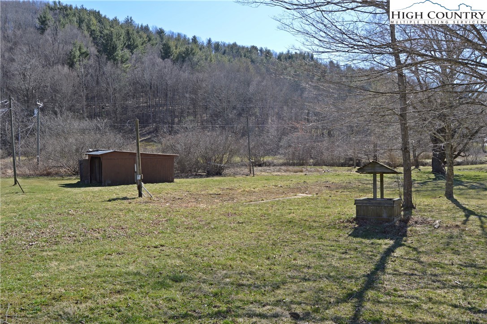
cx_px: 244
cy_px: 162
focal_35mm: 27
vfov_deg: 47.8
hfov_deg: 67.4
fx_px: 365
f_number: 7.1
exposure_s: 1/200
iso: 100
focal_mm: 18
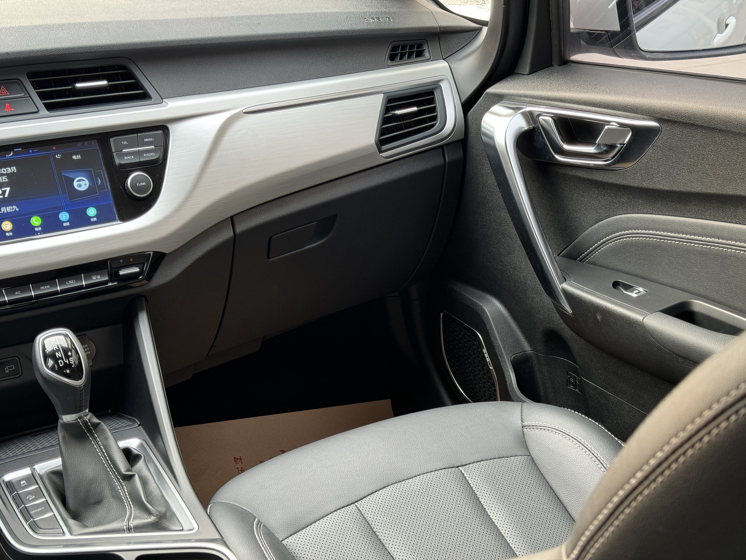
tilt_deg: -25.1
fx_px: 1034
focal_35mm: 48
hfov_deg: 39.7
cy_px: 280
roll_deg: -1.3
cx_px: 373
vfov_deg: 30.3
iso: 125
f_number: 1.78
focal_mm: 6.86
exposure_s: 1/60
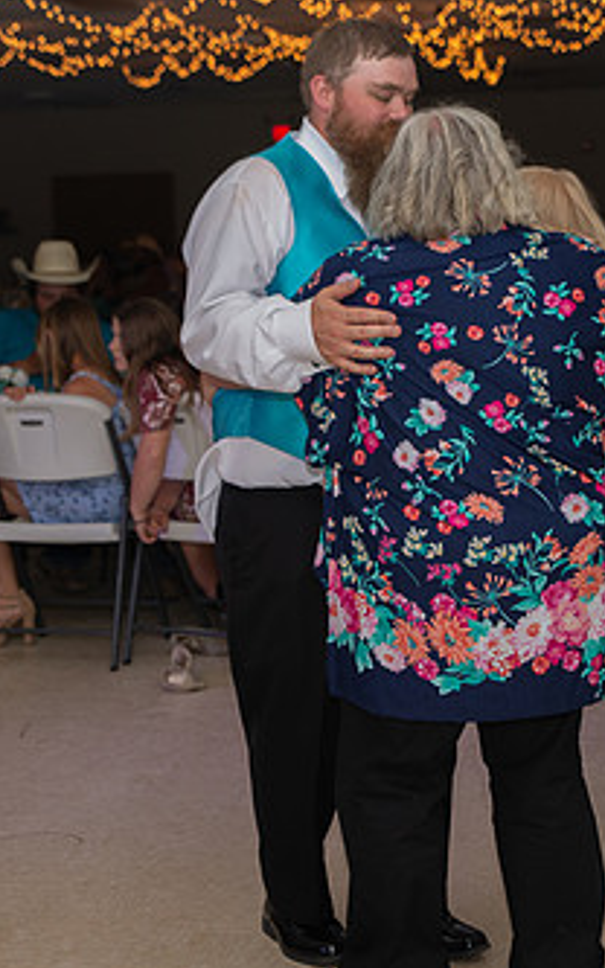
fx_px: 2059
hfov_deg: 16.7
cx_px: 372
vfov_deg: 26.5
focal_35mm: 78
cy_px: 453
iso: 800
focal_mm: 38
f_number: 3.5
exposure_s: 1/125
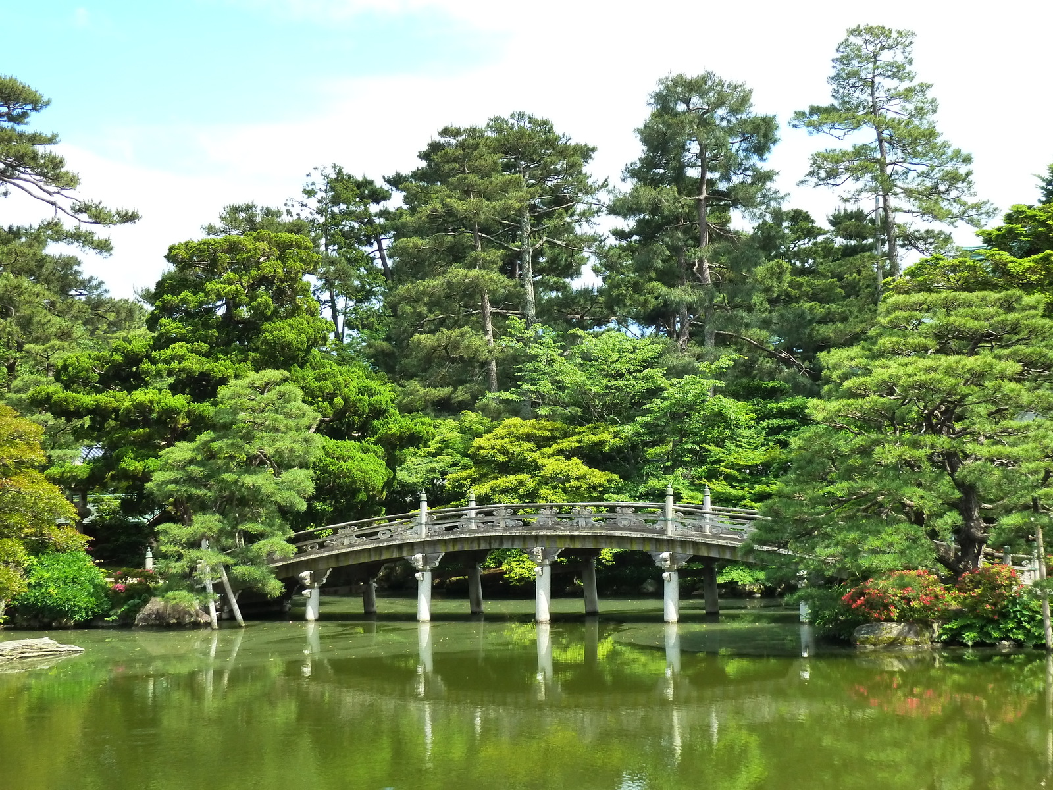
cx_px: 526
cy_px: 395
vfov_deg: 26.6
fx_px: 1673
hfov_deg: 34.9
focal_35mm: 55
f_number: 3.9
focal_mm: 9.1
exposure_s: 1/200
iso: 200
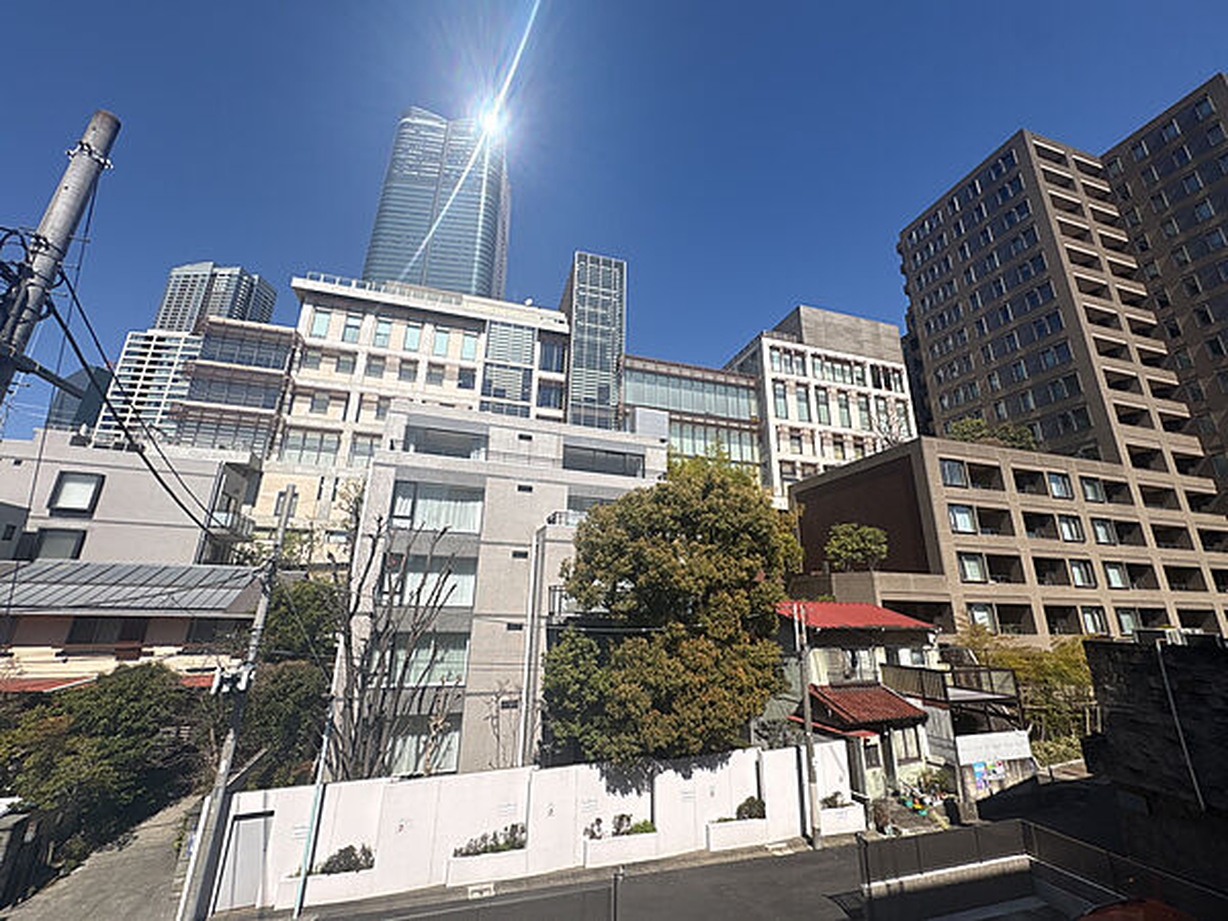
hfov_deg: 102.1
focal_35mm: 14
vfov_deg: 85.7
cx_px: 614
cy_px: 460
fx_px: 497
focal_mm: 2.22
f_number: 2.2
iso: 40
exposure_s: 1/2273
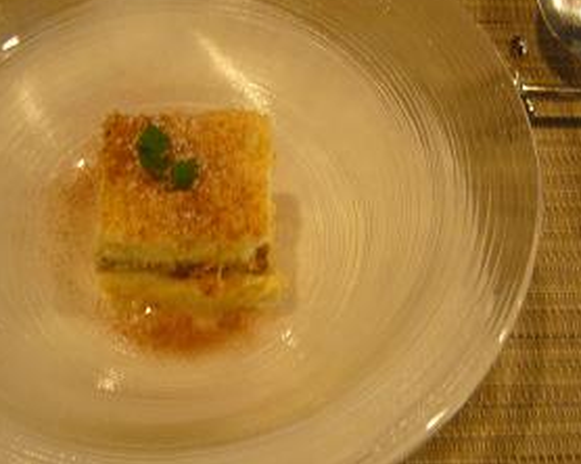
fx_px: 894
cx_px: 266
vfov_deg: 29.1
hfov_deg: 36.0
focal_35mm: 52
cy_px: 198
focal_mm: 5.8
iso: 200
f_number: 2.8
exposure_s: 1/8
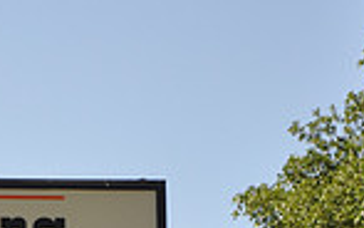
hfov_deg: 3.8
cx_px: -230
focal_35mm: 553
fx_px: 5488
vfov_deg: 2.4
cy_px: 423
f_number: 7.1
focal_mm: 92
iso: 200
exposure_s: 1/200
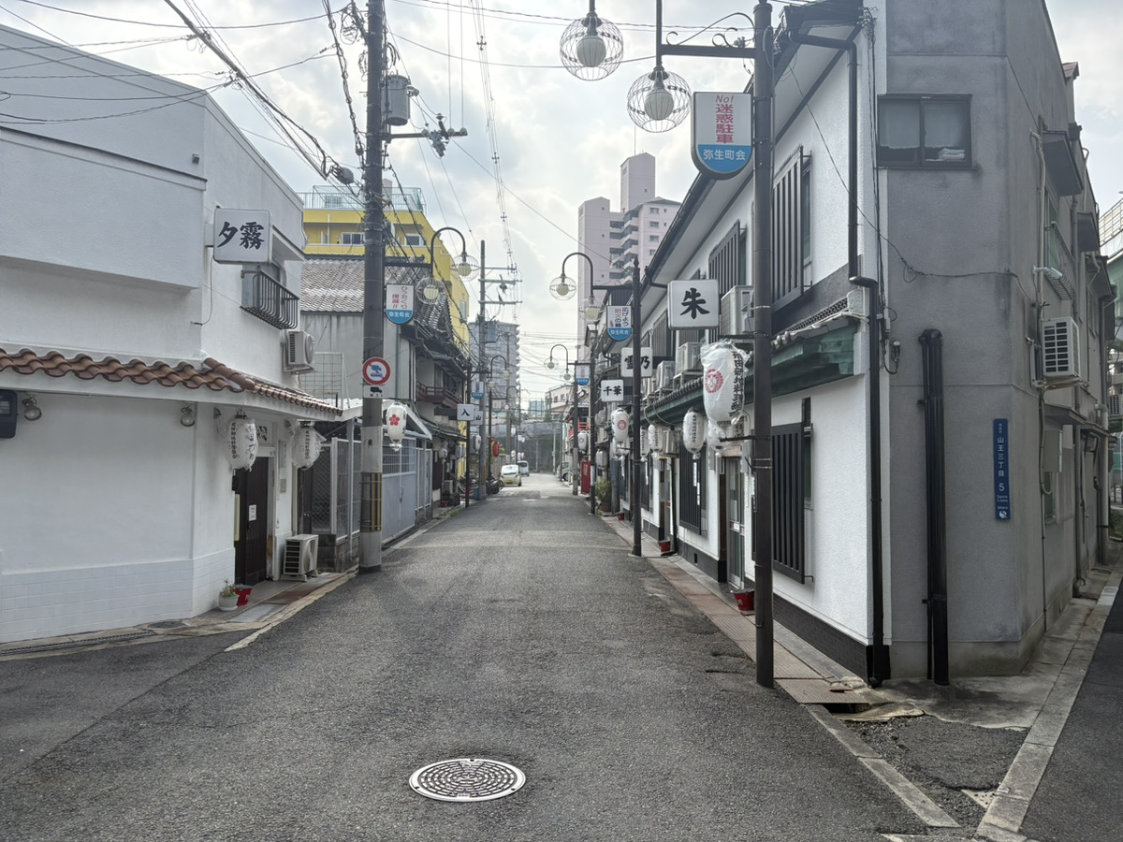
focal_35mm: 26
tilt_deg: +2.1
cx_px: 562
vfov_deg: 53.1
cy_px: 421
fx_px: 843
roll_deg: -0.4
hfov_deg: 67.3
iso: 64
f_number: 1.6
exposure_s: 1/2747
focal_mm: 5.96
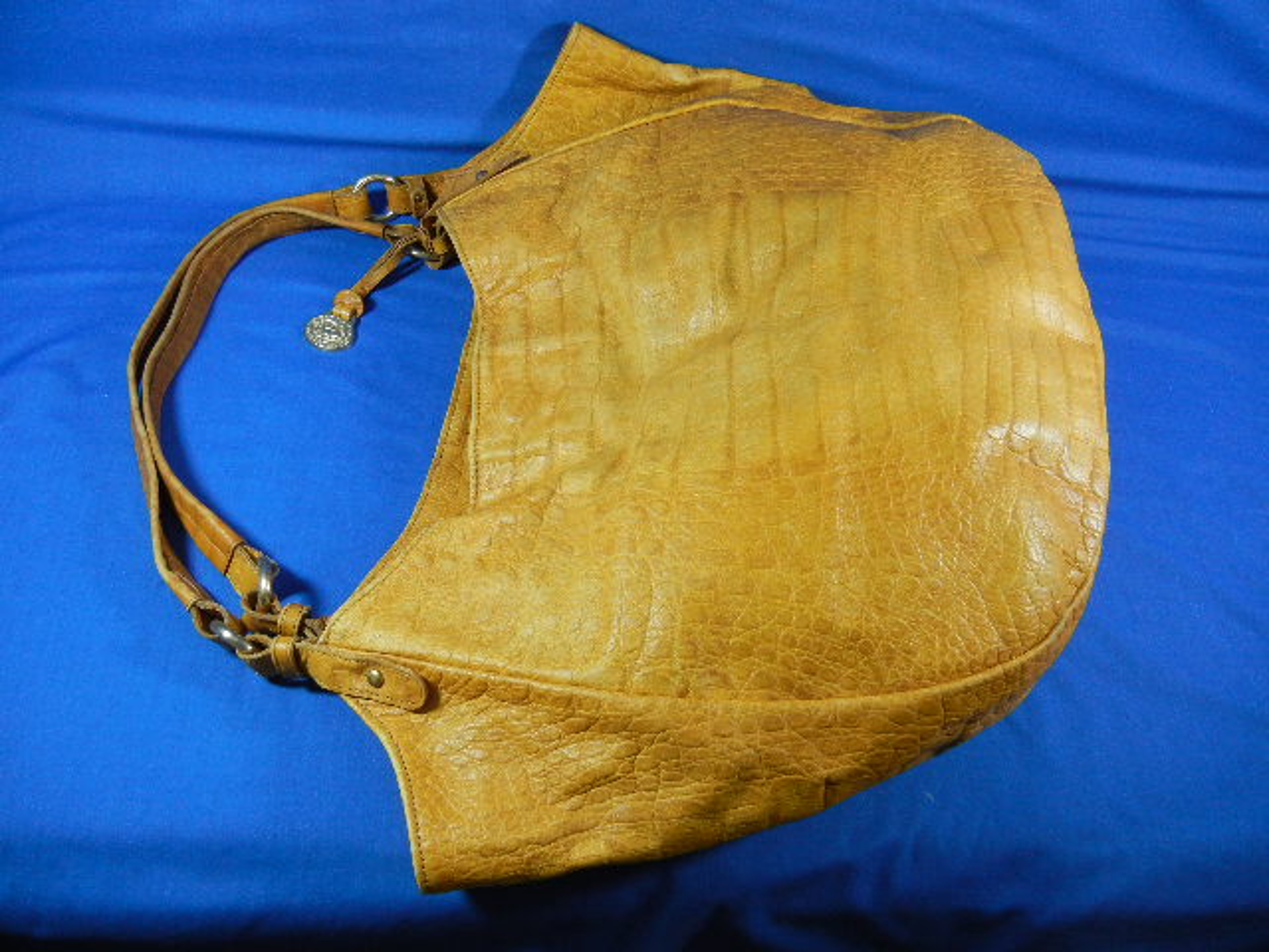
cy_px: 476
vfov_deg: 46.8
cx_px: 634
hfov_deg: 60.0
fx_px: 1100
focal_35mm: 30
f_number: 3.5
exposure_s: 1/31.2
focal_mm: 5.4
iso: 400
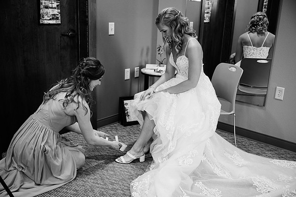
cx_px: 148
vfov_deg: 35.9
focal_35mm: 37
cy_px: 98
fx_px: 304
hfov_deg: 51.9
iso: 500
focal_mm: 37
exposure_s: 1/125
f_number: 2.8
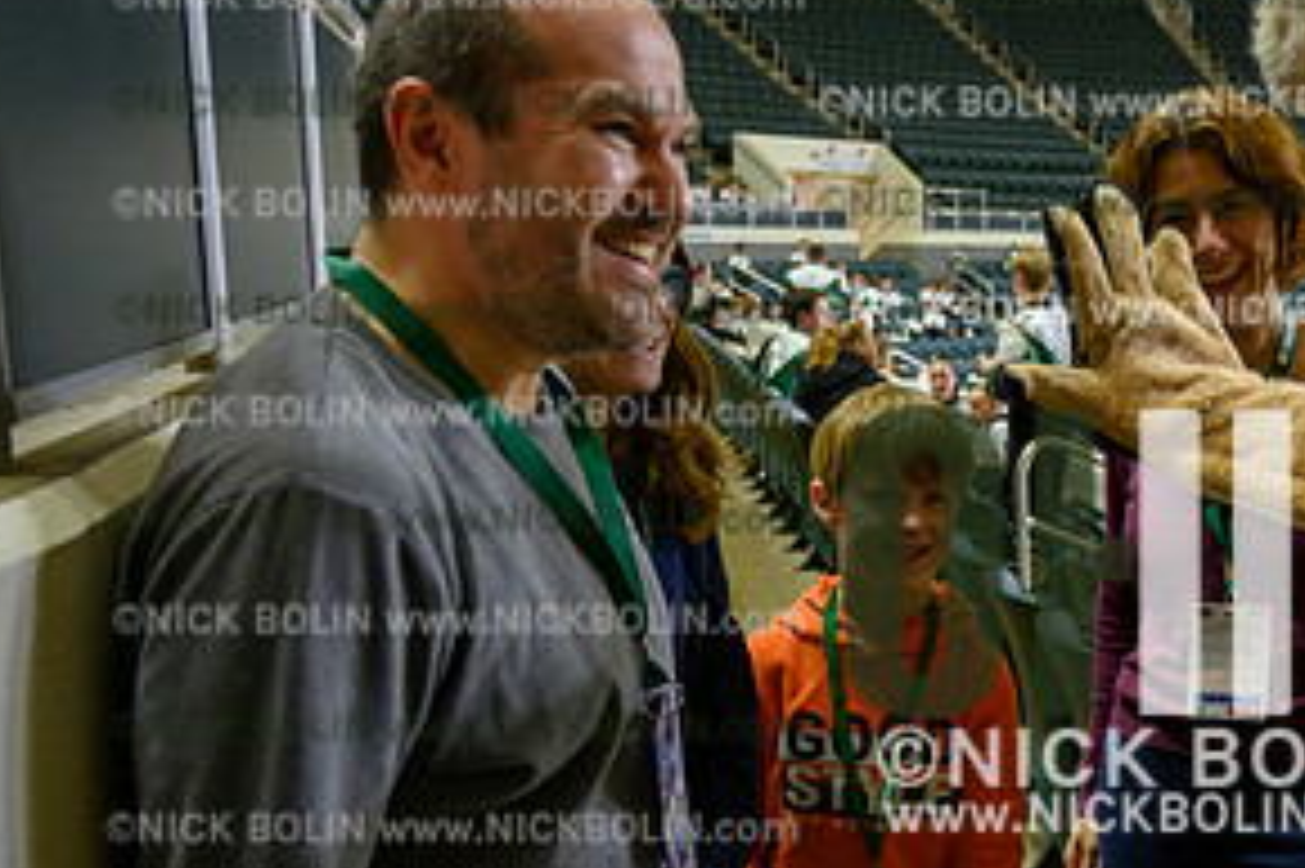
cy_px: 623
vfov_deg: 25.7
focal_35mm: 52
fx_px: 1884
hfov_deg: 36.0
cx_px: 1161
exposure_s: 1/50
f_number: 4
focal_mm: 26
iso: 2000
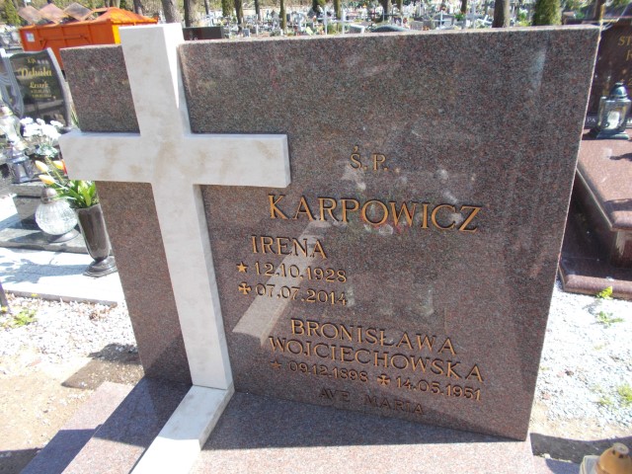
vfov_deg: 53.1
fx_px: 475
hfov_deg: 67.3
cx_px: 316
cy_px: 237
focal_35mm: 26
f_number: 3.2
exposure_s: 1/250
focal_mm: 4.6
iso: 80
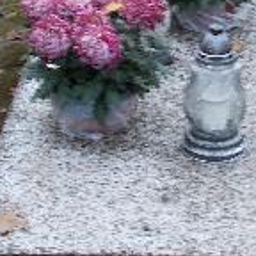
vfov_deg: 17.0
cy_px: 59
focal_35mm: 102
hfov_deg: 17.0
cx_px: 155
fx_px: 853
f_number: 3.2
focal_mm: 4.6
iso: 125
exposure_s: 1/25
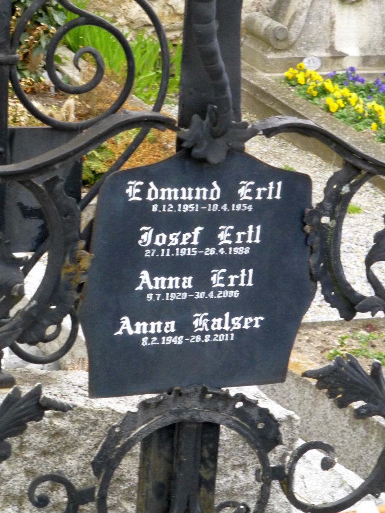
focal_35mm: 115
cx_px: 192
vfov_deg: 17.1
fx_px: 1706
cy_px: 256
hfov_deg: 12.9
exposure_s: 1/160
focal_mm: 20.6
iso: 800
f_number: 5.3
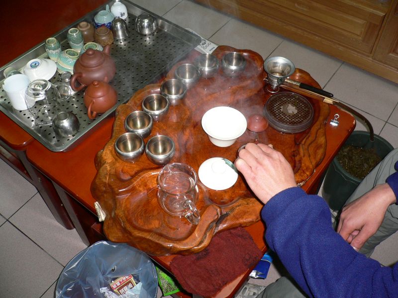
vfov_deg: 40.7
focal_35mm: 35
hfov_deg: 52.6
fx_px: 402
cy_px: 149
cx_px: 199
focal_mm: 5.8
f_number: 2.8
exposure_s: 1/60
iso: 100
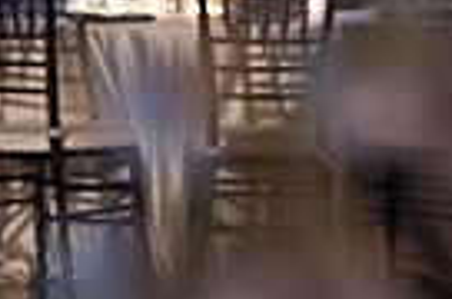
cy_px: -140
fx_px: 3345
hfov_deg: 7.2
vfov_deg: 5.1
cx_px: -725
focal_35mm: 267
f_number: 2.5
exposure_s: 1/250
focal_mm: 46
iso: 1600
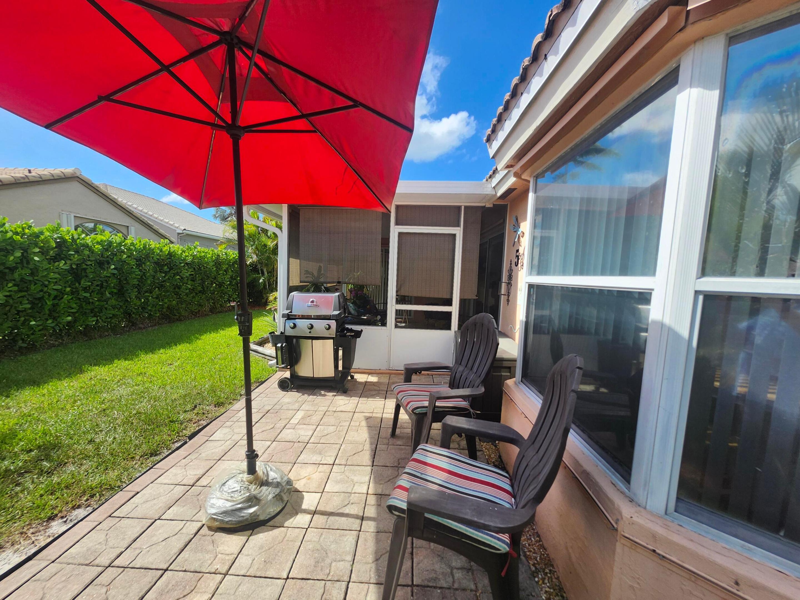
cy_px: 300
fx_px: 300
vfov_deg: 89.9
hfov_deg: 106.2
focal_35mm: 13
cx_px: 400
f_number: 2.2
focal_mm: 1.74
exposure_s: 1/1108
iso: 40
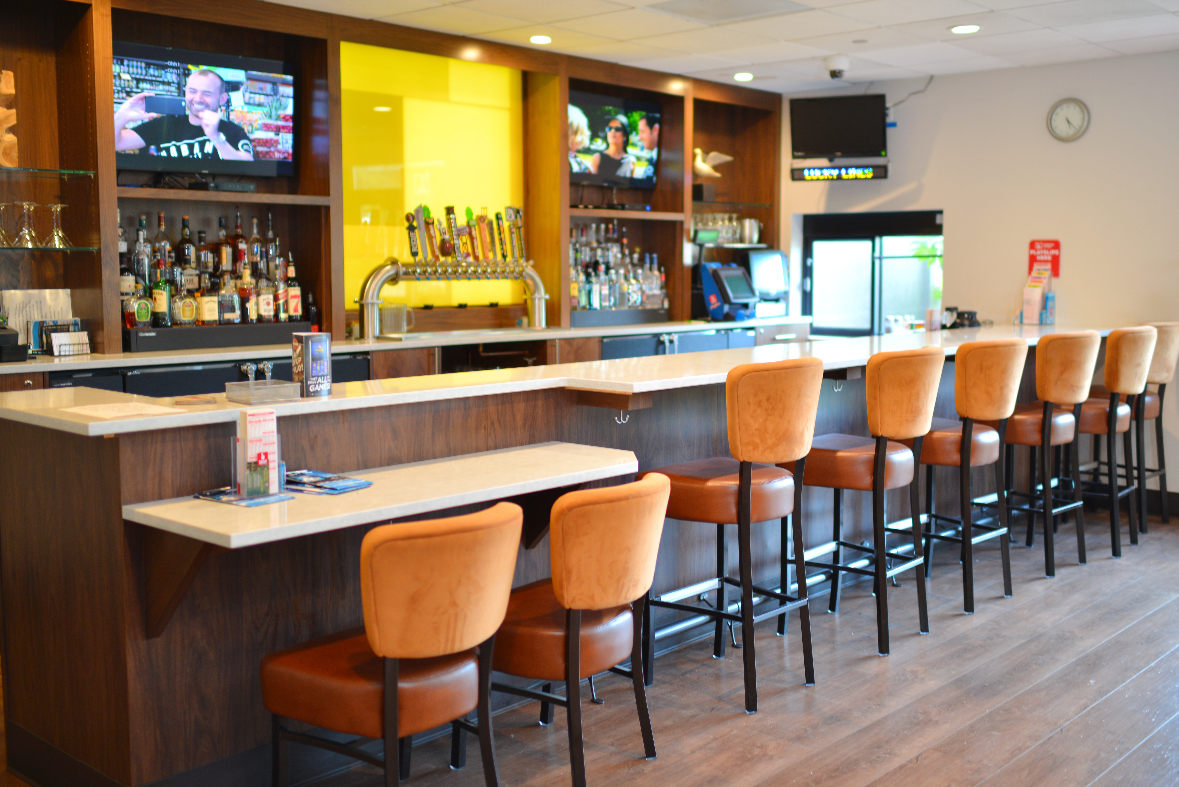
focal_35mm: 35
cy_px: 394
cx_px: 590
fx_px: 1147
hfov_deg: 54.4
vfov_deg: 37.9
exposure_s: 1/60
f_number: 1.4
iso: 200
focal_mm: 35
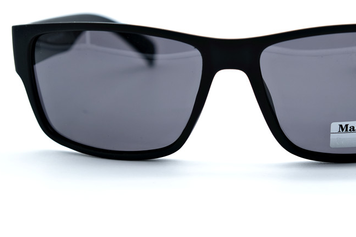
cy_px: 84
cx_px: 240
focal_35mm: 83
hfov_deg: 24.4
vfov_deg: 16.4
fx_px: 820
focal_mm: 35.8
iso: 160
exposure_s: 1/120
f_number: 5
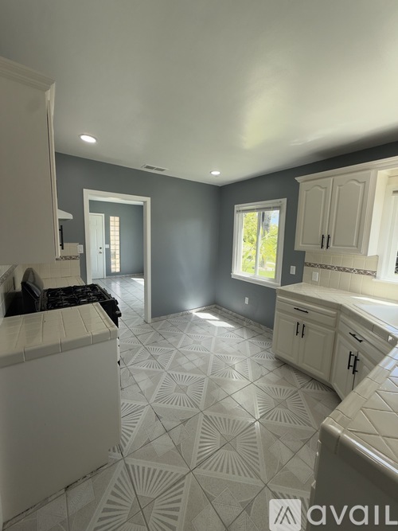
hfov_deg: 85.7
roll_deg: -2.0
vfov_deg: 102.1
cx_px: 199
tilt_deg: -7.1
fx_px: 215
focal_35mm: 14
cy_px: 266
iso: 64
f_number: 2.2
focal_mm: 2.22
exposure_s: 1/193
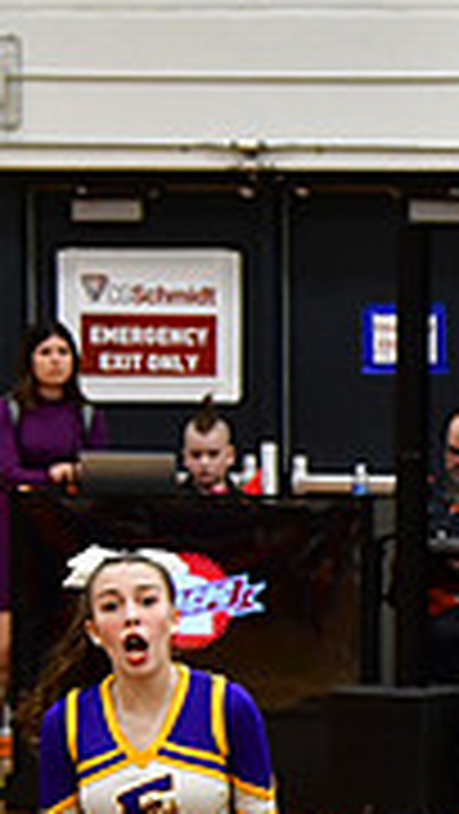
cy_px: 848
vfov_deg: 6.1
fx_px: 7627
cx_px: 1220
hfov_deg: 3.4
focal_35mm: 353
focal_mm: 70
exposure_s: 1/500
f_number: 4
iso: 4000
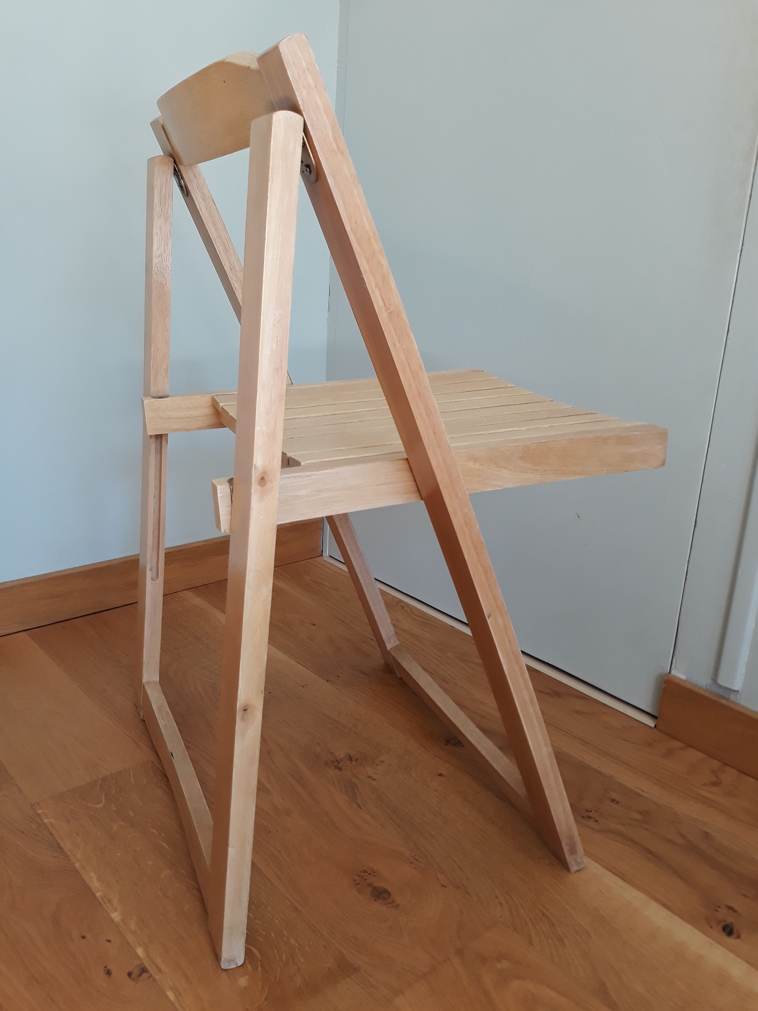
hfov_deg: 51.4
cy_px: 506
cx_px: 379
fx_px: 788
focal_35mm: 27
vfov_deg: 65.3
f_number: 1.7
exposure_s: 1/50
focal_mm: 3.71
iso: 80
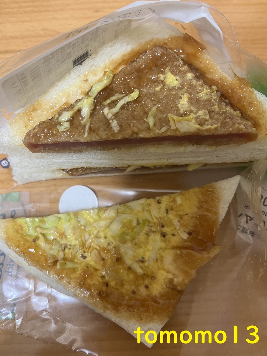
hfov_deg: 53.1
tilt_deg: -72.2
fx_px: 267
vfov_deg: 67.3
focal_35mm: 26
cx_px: 134
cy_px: 178
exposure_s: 1/50
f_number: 1.6
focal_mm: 5.1
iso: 125
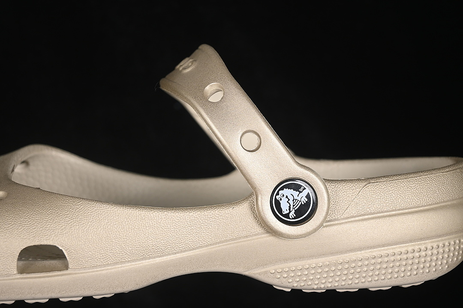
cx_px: 232
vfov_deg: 18.2
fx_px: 965
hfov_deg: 27.0
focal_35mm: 75
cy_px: 154
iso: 160
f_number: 7.1
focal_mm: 50
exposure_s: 1/80
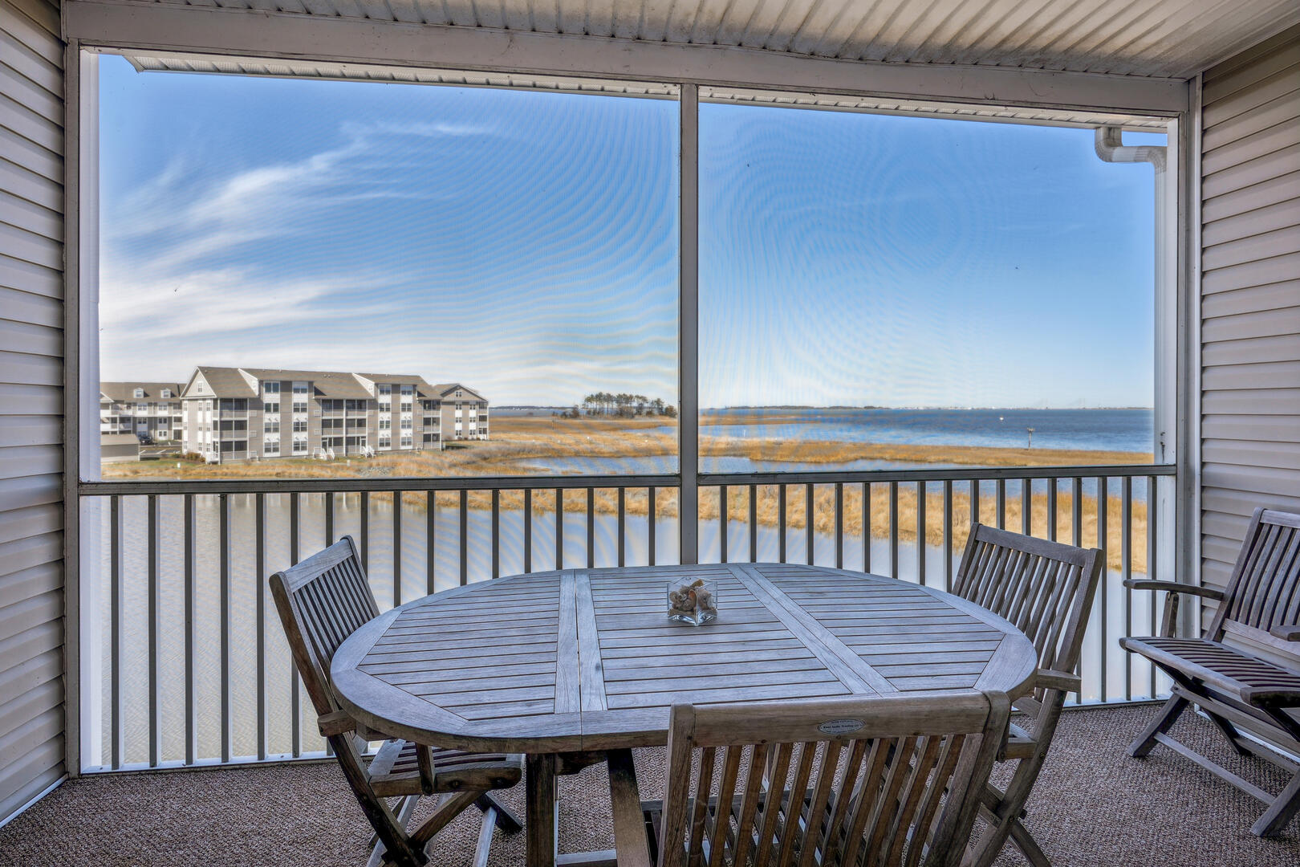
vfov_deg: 70.4
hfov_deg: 93.3
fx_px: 614
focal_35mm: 17
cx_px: 650
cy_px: 434
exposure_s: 1/125
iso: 100
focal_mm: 17
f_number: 8
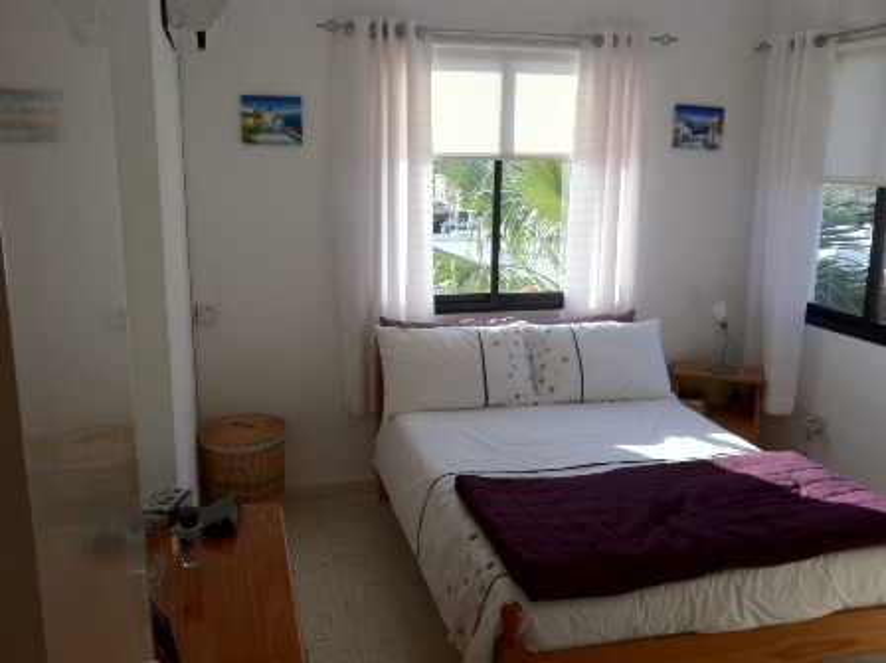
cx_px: 443
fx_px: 895
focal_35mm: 35
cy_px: 332
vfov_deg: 40.6
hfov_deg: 52.7
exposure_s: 1/363
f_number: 2.8
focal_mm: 3.85
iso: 80
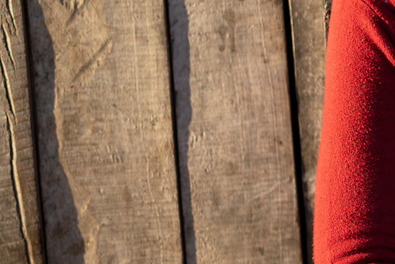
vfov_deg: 10.4
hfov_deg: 14.0
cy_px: 68
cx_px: 676
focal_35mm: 132
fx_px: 1448
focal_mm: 35
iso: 100
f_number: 1.4
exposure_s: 1/1000
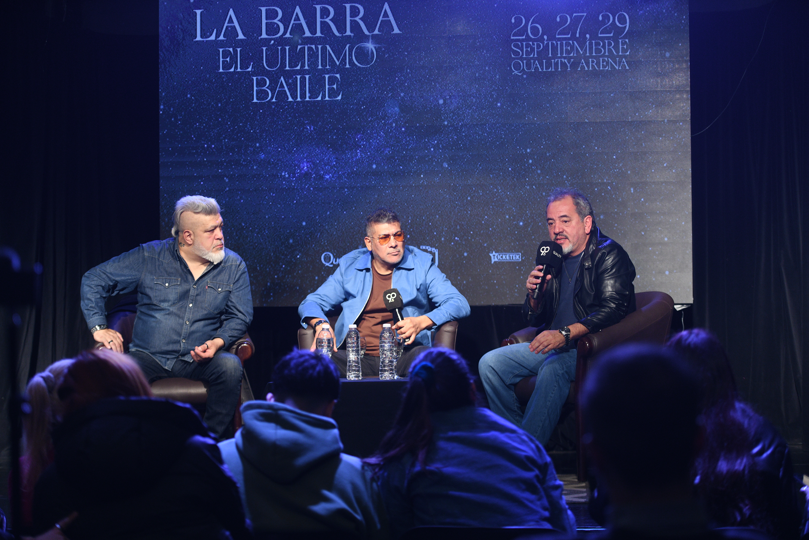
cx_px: 404
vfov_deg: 17.1
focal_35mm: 80
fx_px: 1798
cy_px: 270
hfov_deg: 25.4
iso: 1250
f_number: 2.8
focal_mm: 80
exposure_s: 1/320
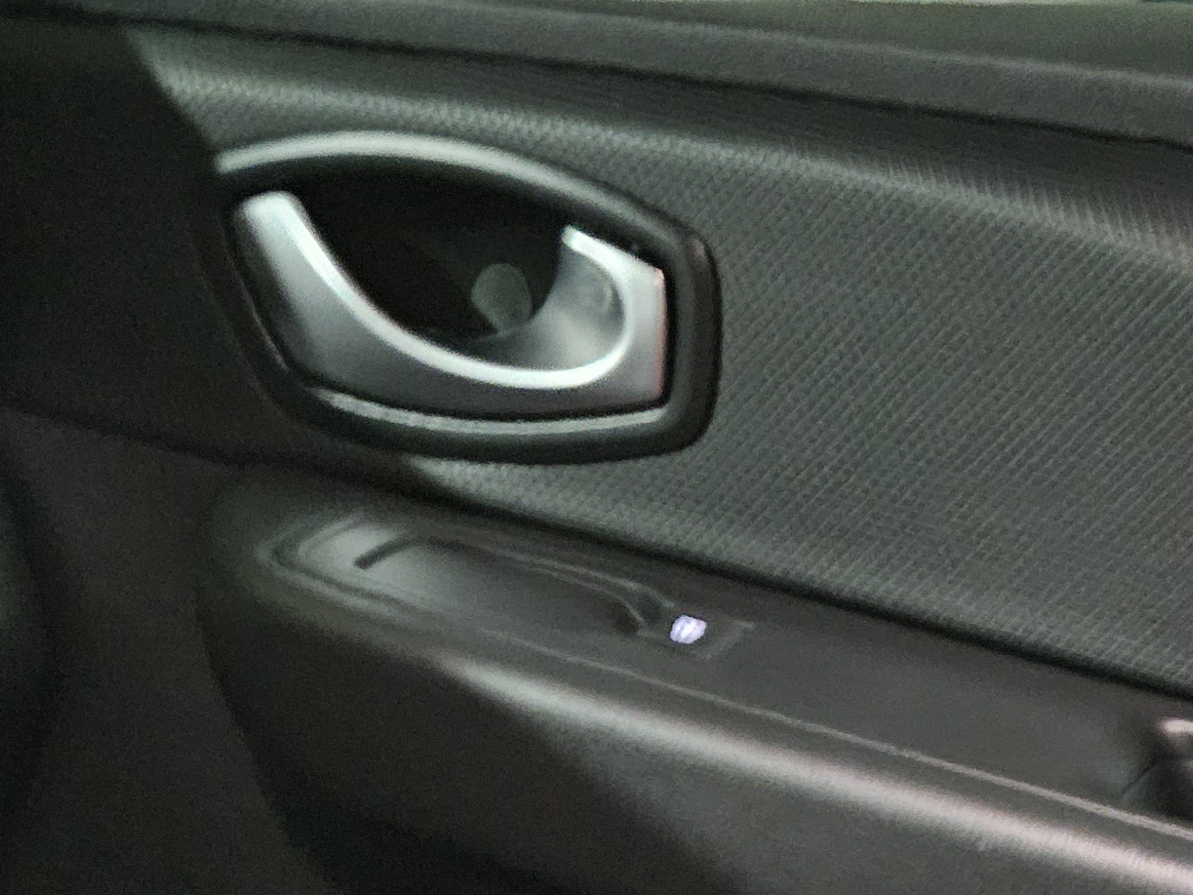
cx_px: 1286
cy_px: 740
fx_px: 2068
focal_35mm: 60
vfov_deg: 24.0
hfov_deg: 29.3
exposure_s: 1/15
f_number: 1.8
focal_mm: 5.4
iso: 3200
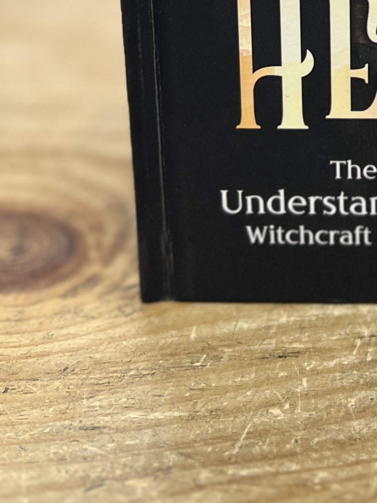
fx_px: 1147
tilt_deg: -12.5
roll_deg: -1.4
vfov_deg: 22.2
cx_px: 491
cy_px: -146
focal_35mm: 79
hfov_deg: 17.5
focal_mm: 5.7
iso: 160
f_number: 1.5
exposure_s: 1/60
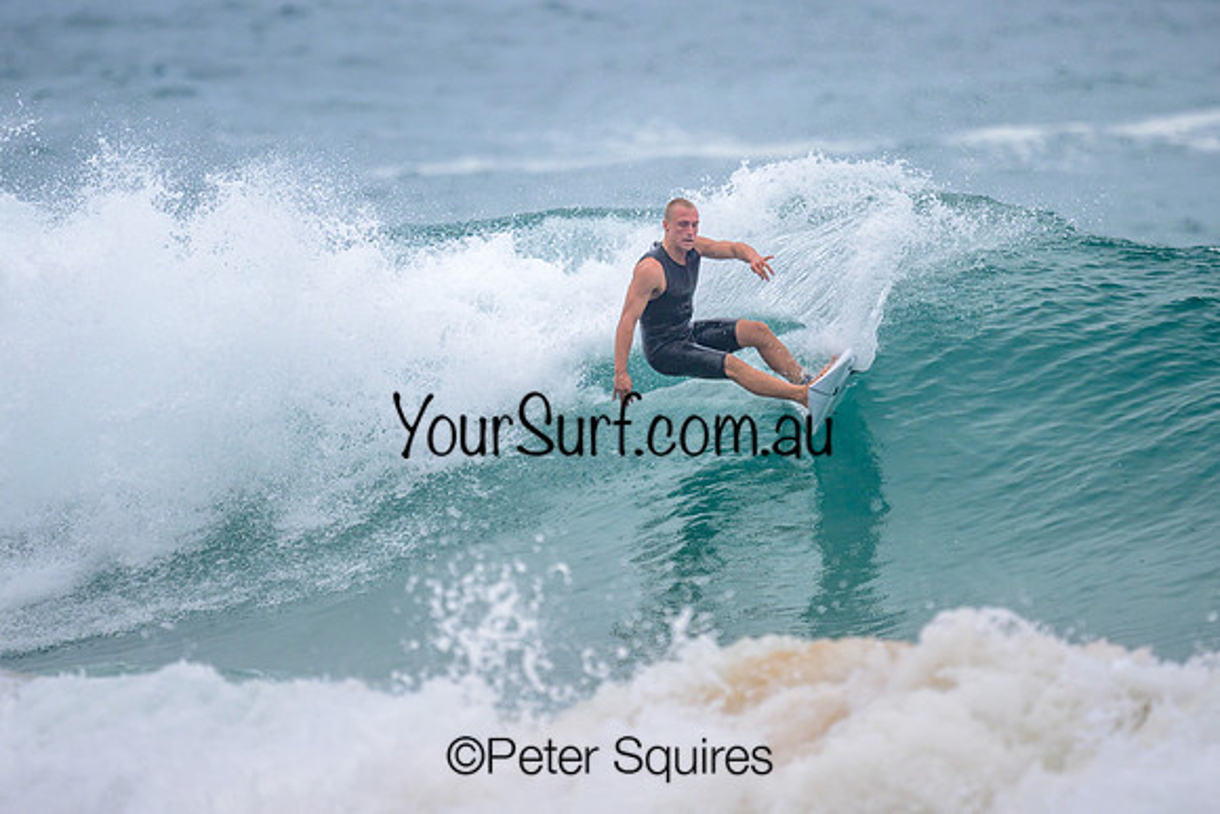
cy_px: 254
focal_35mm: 1100
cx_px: 596
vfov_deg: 1.3
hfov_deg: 1.9
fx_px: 37285
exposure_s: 1/2000
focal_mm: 800
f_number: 6.3
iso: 360
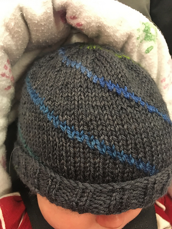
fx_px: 192
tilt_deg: -53.3
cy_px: 114
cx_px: 86
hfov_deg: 48.2
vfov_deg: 61.7
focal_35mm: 29
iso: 200
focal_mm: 4.15
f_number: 2.2
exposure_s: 1/30
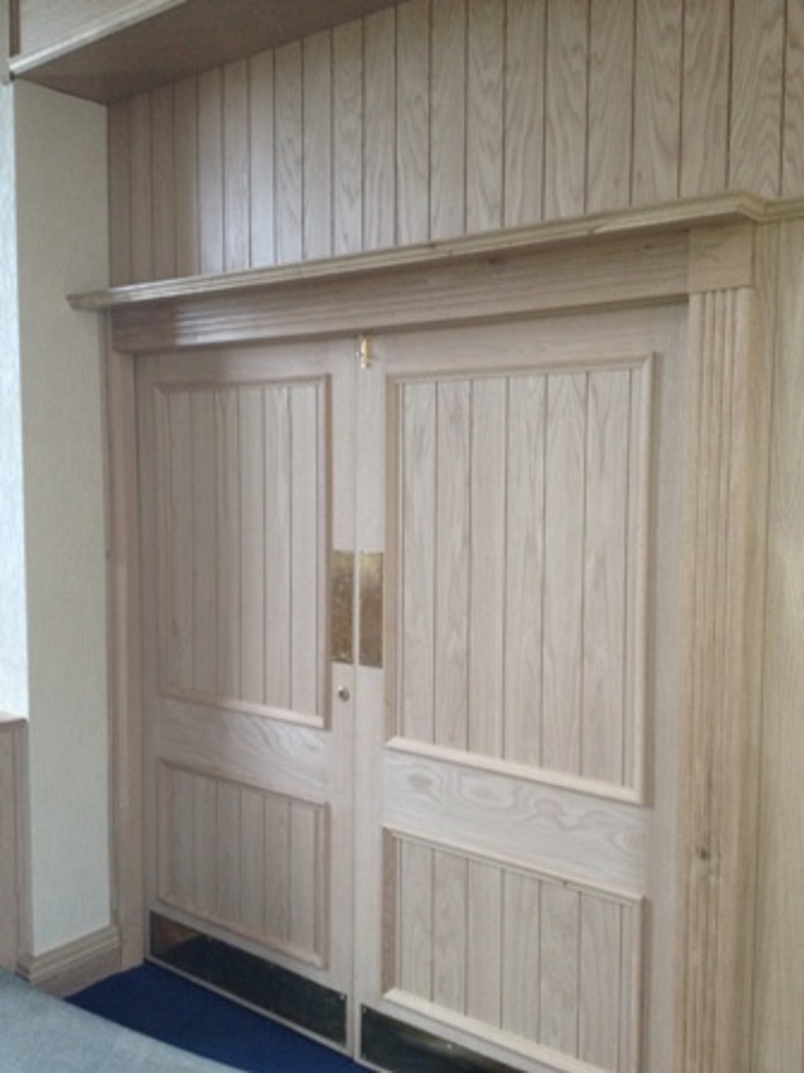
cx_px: 402
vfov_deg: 52.6
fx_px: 1084
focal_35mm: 35
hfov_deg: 40.7
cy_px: 536
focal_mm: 4.28
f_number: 2.4
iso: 200
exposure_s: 1/20
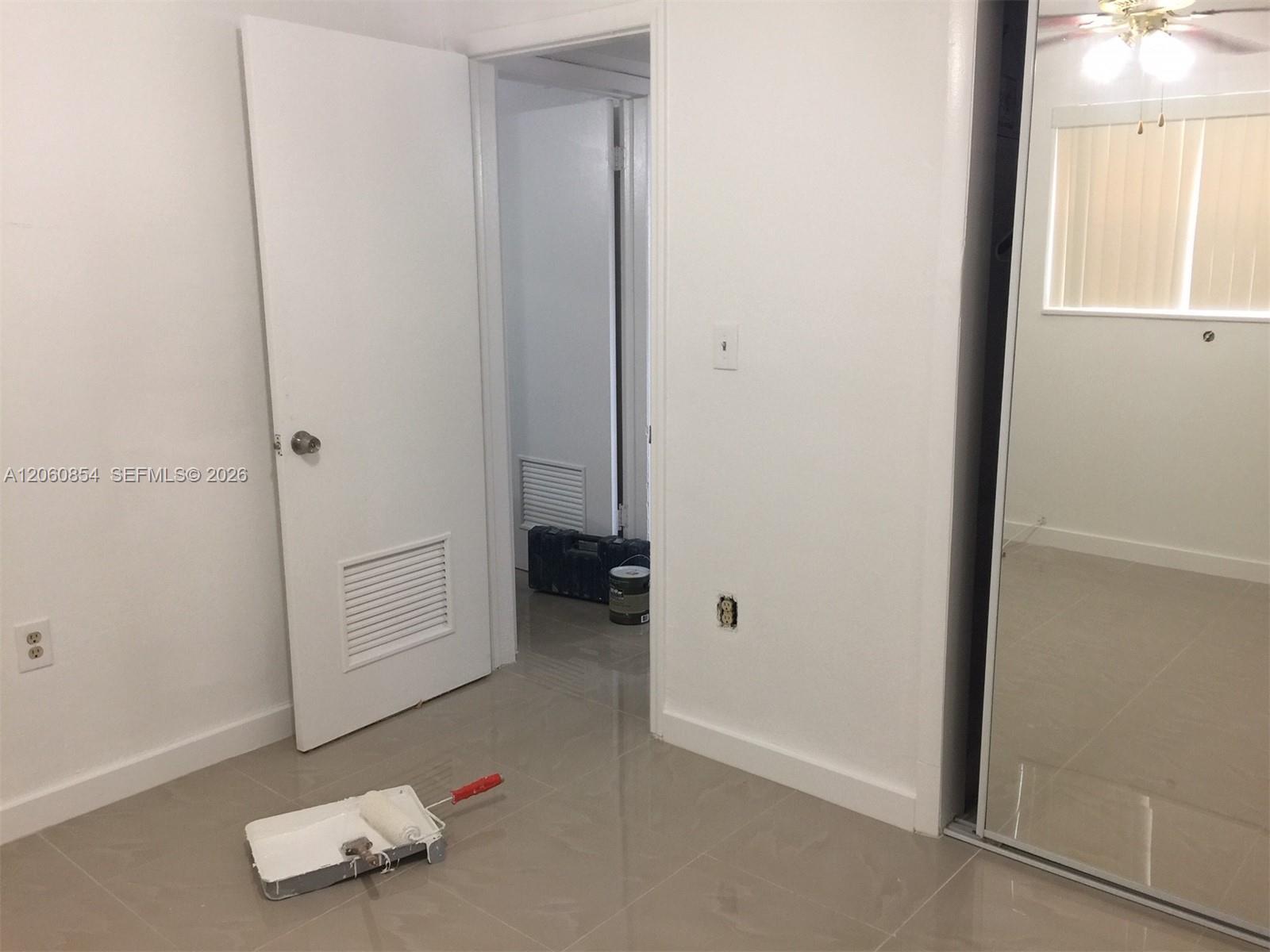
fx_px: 1064
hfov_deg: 61.7
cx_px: 635
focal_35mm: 29
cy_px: 476
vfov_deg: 48.2
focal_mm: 4.15
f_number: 2.2
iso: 50
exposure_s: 1/15
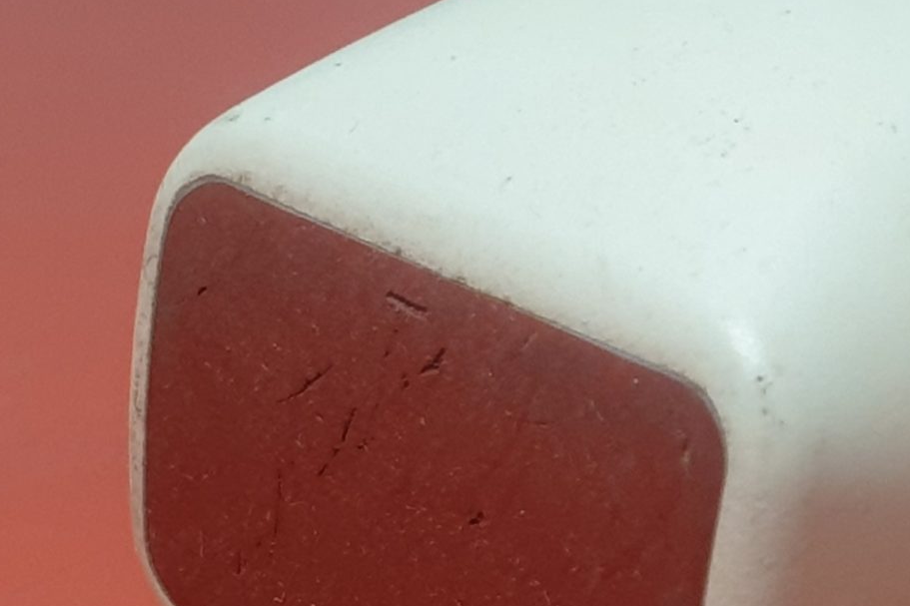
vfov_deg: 17.9
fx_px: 1921
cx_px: 1143
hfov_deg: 23.8
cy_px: 294
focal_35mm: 76
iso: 80
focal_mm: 4.3
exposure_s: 1/50
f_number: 2.4
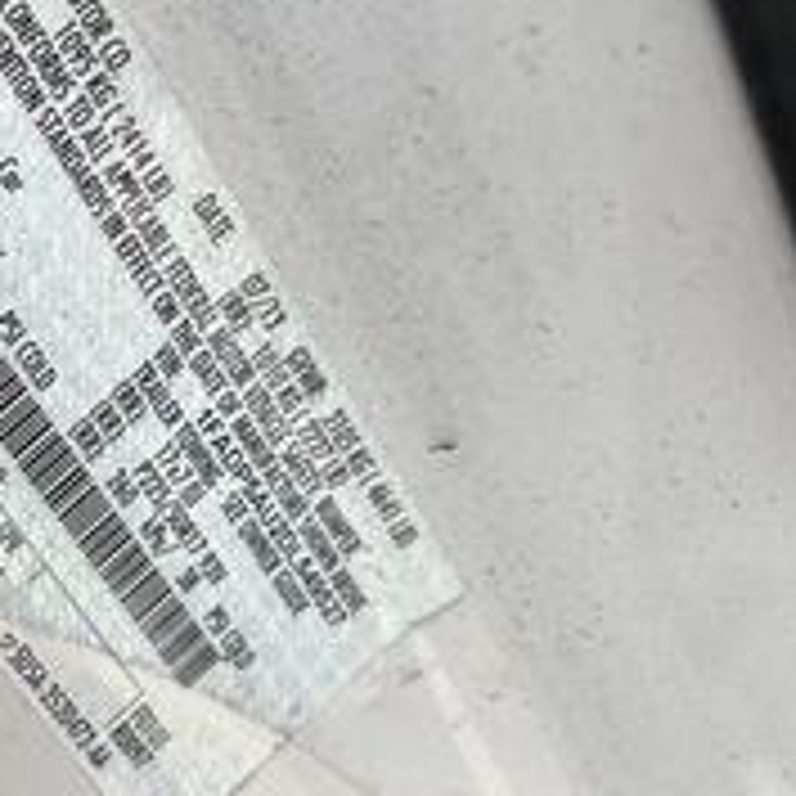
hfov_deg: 30.4
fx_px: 1353
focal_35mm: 52
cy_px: 499
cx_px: -9
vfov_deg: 32.6
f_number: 1.6
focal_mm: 5.1
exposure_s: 1/240
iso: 40
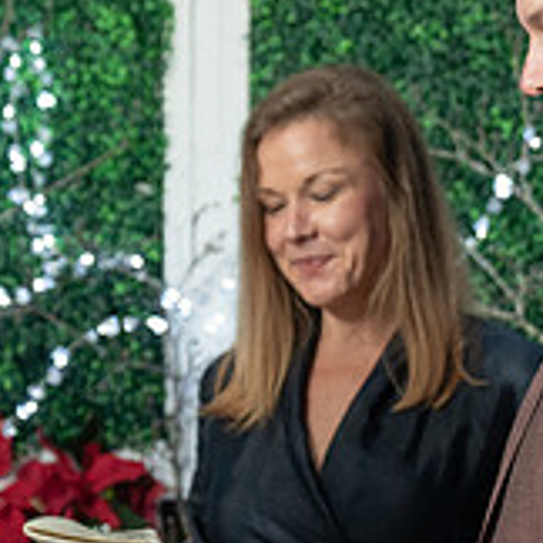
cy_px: 417
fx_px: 3425
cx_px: 214
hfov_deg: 9.1
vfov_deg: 9.0
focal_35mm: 193
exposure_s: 1/100
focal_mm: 55
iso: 2000
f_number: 2.8
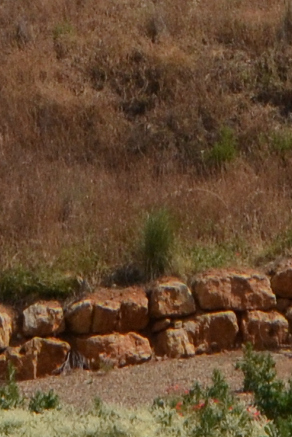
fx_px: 1678
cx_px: 114
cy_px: -244
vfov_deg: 13.8
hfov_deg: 9.9
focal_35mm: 138
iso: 400
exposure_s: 1/1000
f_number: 11
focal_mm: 12
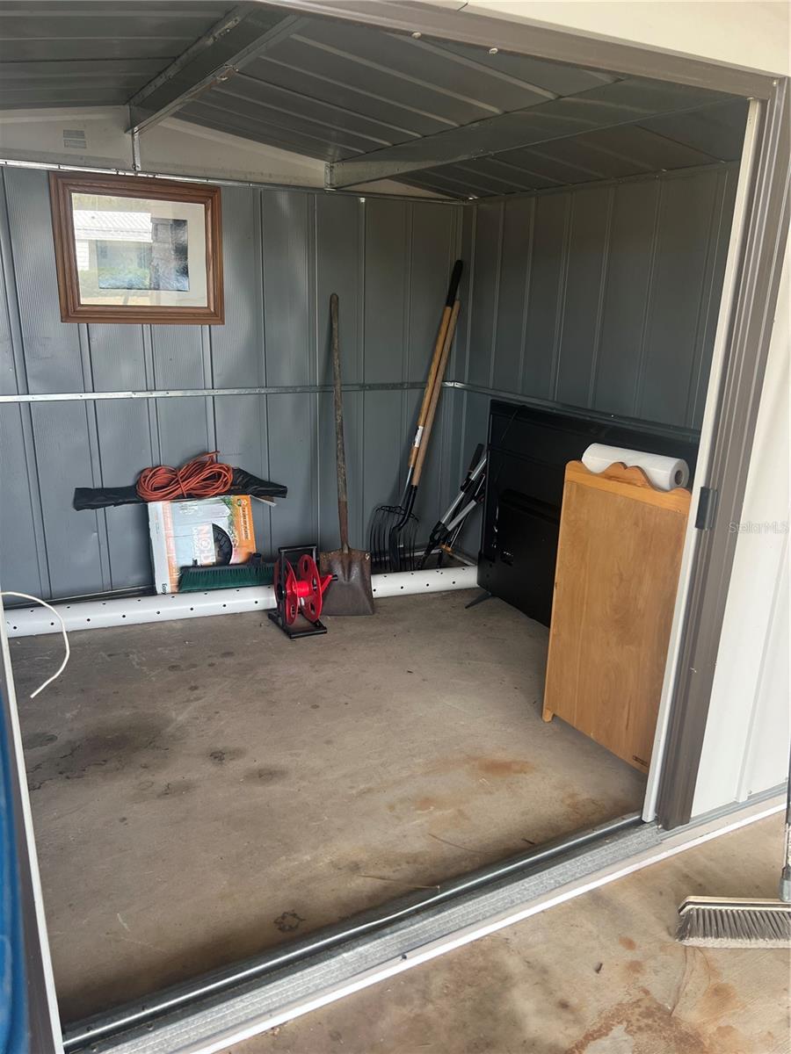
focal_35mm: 26
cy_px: 527
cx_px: 396
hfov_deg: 53.1
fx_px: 792
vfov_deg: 67.3
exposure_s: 1/121
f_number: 1.5
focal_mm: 5.7
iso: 100
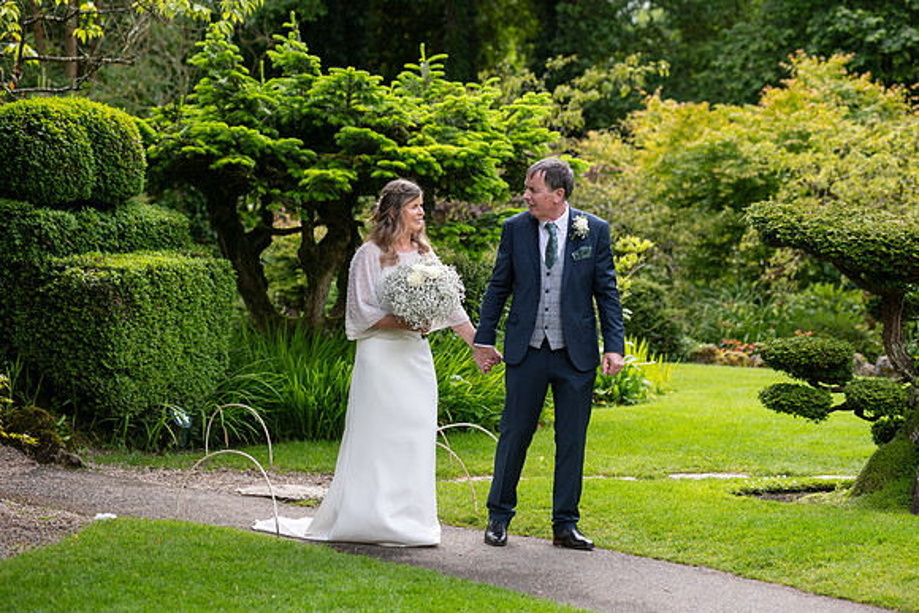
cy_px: 306
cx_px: 460
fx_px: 2681
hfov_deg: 19.5
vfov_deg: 13.0
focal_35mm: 105
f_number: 3.5
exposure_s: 1/400
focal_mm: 105
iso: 200
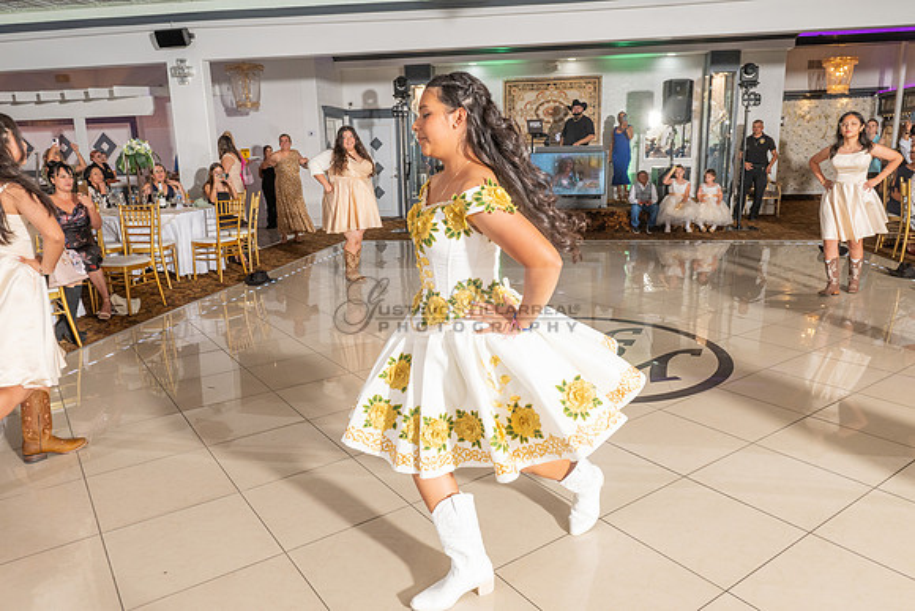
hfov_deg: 71.7
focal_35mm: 25
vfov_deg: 51.5
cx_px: 448
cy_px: 305
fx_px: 634
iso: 800
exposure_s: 1/200
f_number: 7.1
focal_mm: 24
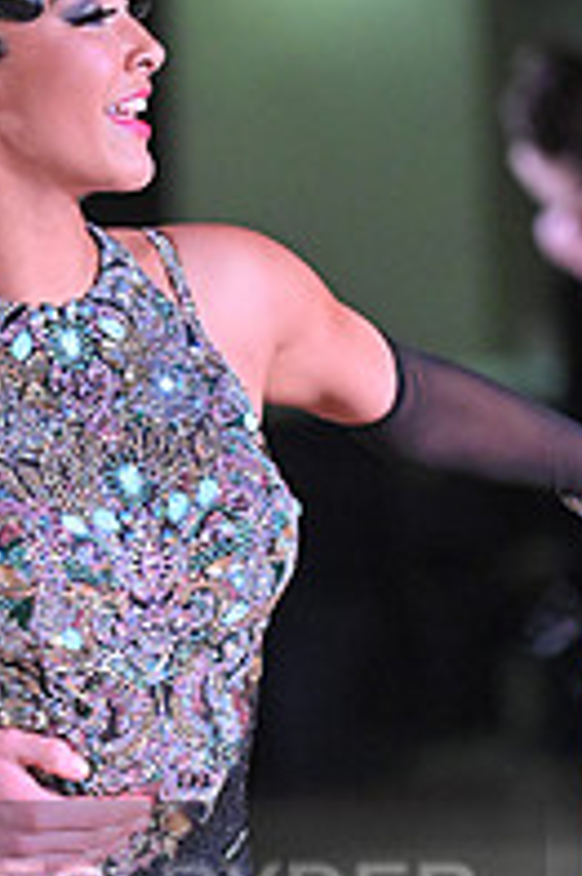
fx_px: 14307
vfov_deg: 3.5
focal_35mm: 589
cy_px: 952
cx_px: -64
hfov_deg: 2.3
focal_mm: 200
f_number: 5
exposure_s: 1/400
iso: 5000
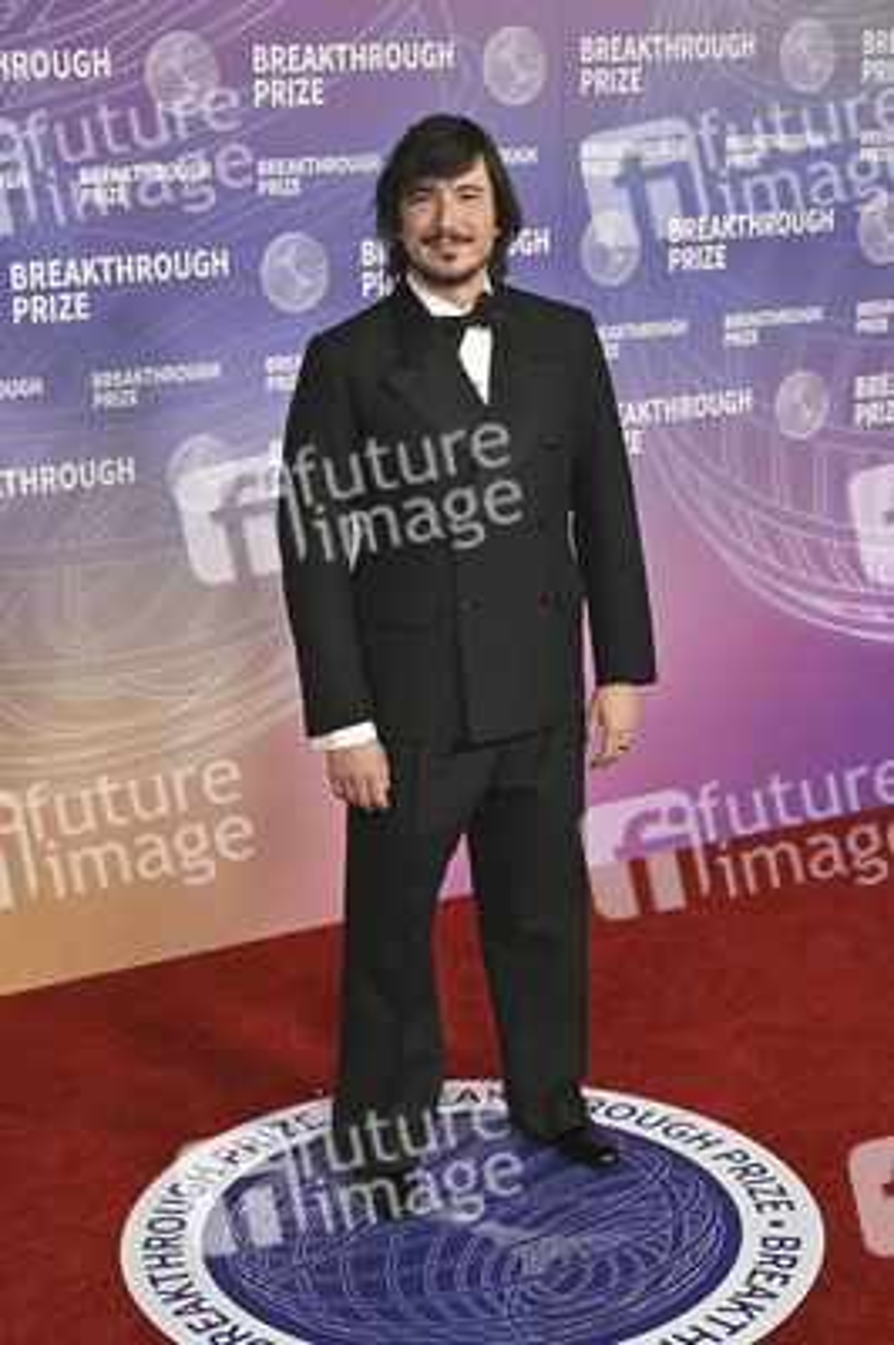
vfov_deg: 35.1
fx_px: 2127
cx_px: 447
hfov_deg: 23.7
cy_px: 672
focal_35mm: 57
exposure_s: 1/320
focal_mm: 57
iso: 2000
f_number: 4
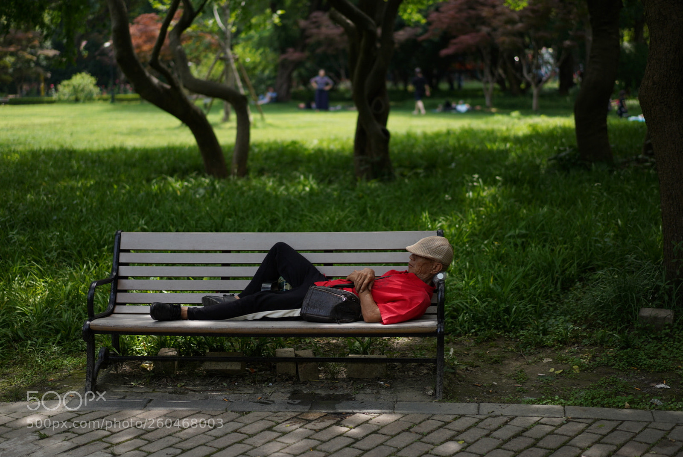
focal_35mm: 55
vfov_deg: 24.7
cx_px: 342
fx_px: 1044
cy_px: 228
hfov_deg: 36.2
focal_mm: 55
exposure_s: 1/1250
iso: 100
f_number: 1.8
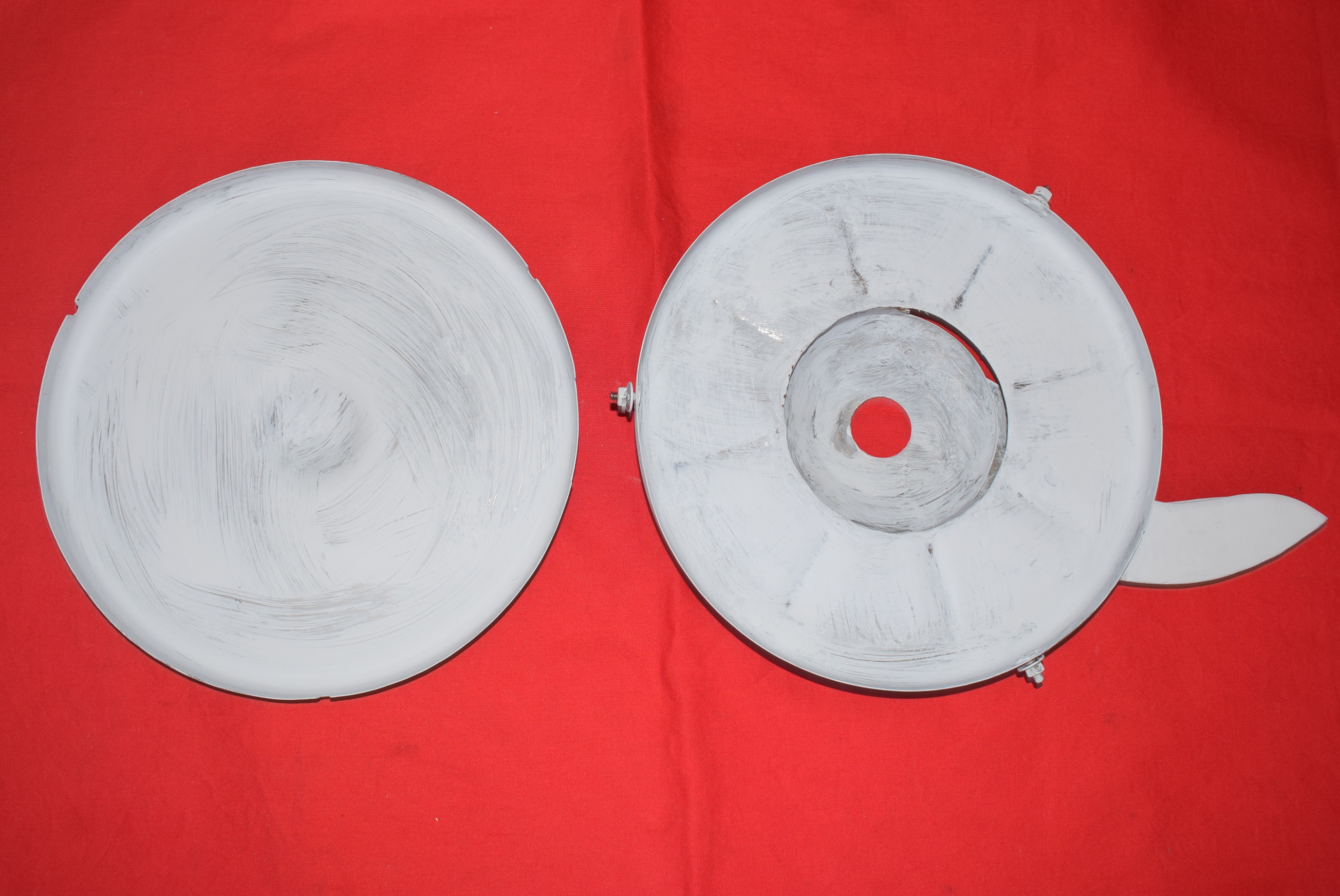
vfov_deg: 33.8
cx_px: 646
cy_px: 433
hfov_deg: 48.9
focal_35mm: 40
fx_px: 1474
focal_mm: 23
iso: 400
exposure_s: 1/60
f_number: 5.6
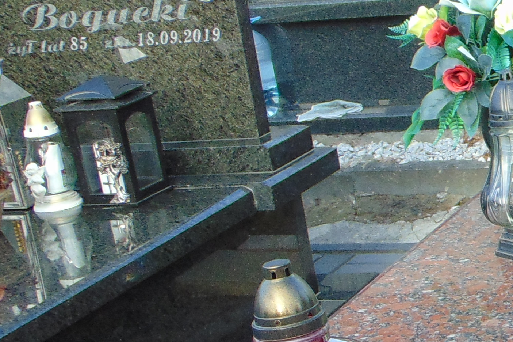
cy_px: 280
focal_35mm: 103
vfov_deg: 13.2
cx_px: 680
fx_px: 1467
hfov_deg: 18.4
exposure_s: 1/160
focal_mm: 4.9
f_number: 3
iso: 80
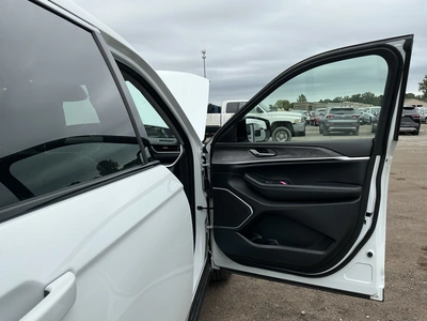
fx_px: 345
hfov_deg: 63.4
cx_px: 214
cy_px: 160
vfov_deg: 49.7
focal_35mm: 28
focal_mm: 3
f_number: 1.8
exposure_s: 1/580
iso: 25
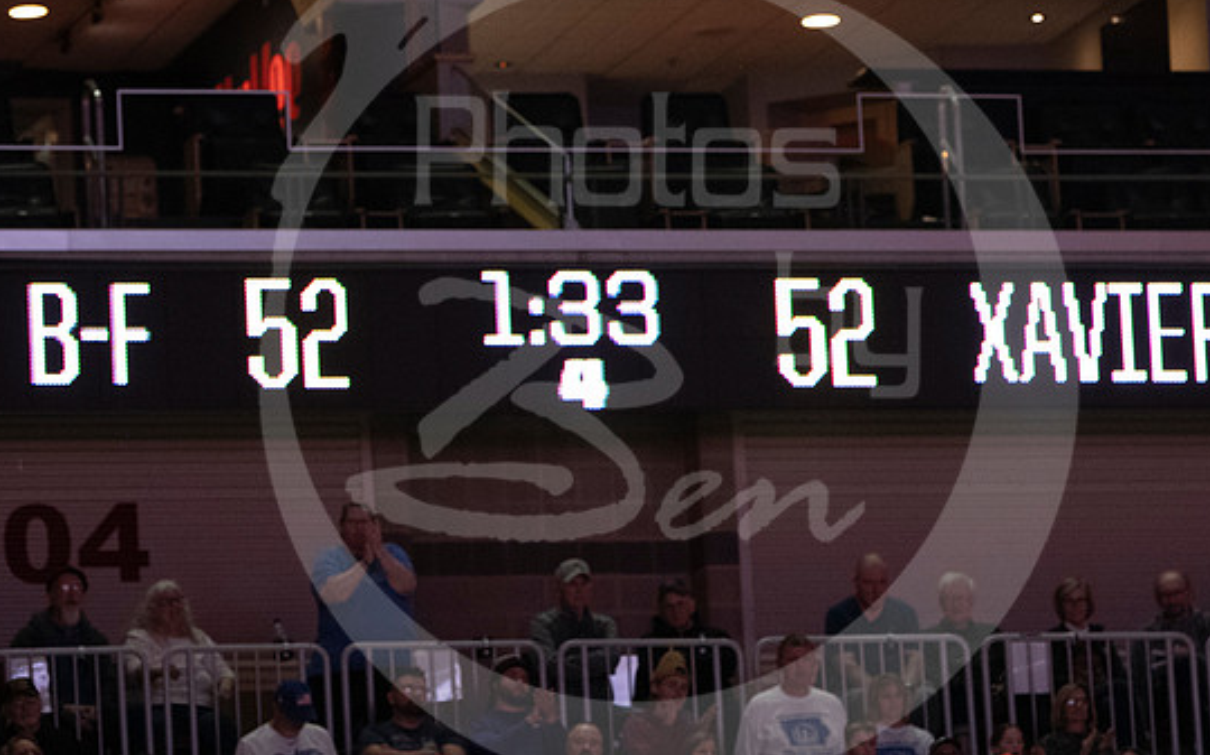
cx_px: 834
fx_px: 9131
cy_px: 345
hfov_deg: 7.6
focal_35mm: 277
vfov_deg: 4.7
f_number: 2.8
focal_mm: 135
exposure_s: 1/800
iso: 2500
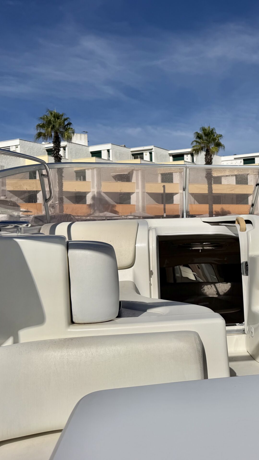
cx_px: 254
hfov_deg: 31.4
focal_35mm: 35
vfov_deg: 56.6
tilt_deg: -0.2
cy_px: 231
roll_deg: +1.8
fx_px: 427
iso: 80
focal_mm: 6.76
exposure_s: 1/32258
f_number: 1.78
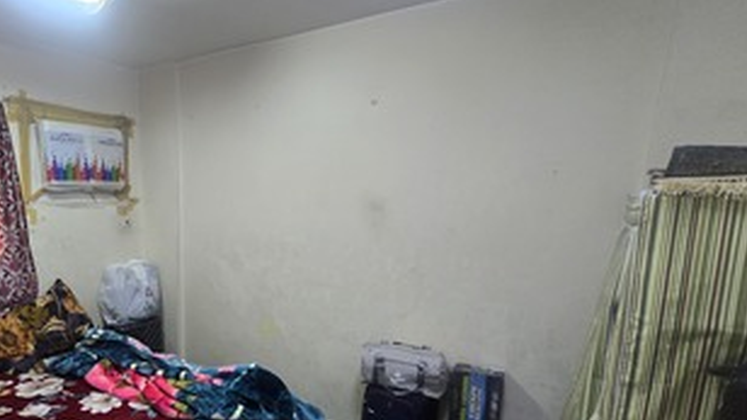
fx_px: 416
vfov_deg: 52.0
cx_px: 224
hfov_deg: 79.8
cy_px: 295
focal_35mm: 21
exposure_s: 1/60
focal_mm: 2.2
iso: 800
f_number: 2.2
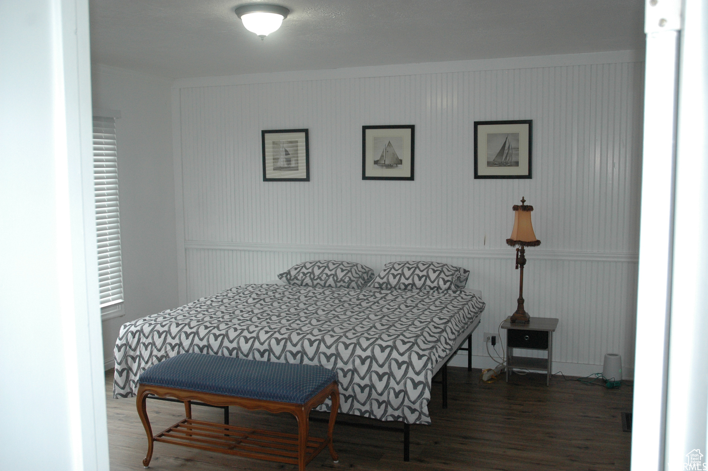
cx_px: 354
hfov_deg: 53.2
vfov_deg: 36.8
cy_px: 236
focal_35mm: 36
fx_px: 707
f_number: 3.8
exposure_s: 1/125
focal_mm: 24
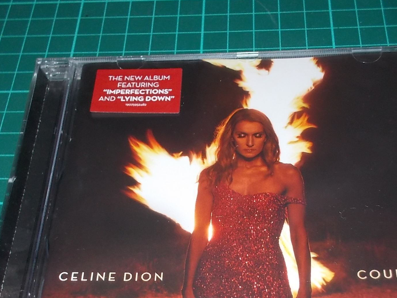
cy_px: 236
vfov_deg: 29.6
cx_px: 221
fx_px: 551
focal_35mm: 48
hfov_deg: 39.6
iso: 200
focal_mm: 4.1
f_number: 3.3
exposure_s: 1/30
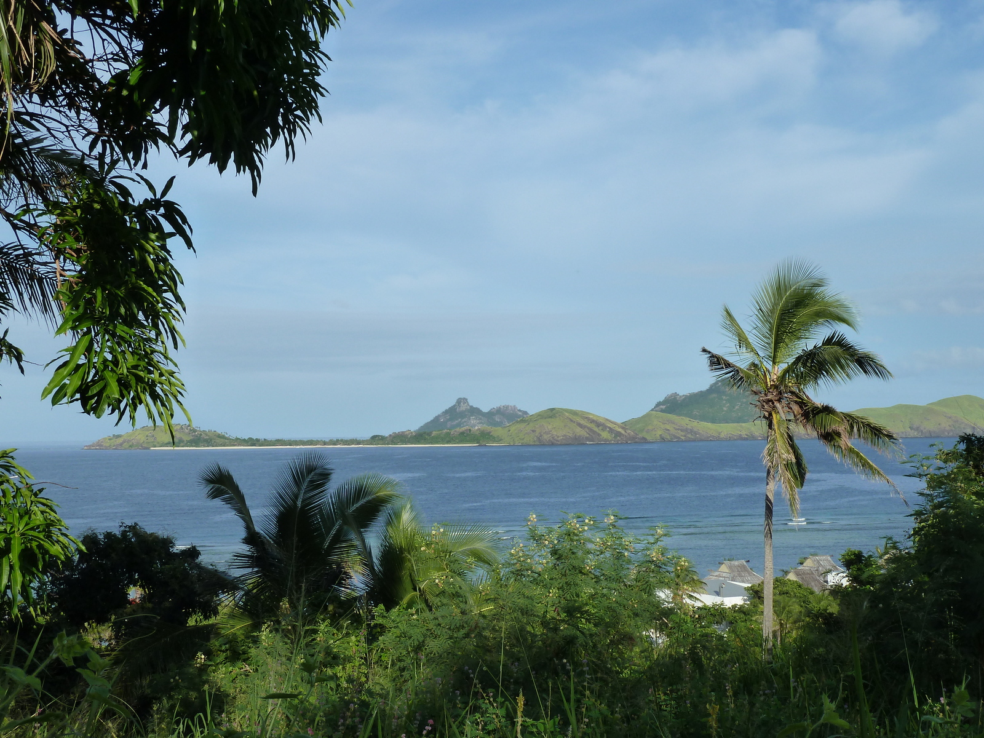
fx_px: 1478
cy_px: 369
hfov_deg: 36.8
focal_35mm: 52
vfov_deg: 28.0
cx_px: 492
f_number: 5.6
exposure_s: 1/400
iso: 125
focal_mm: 8.5
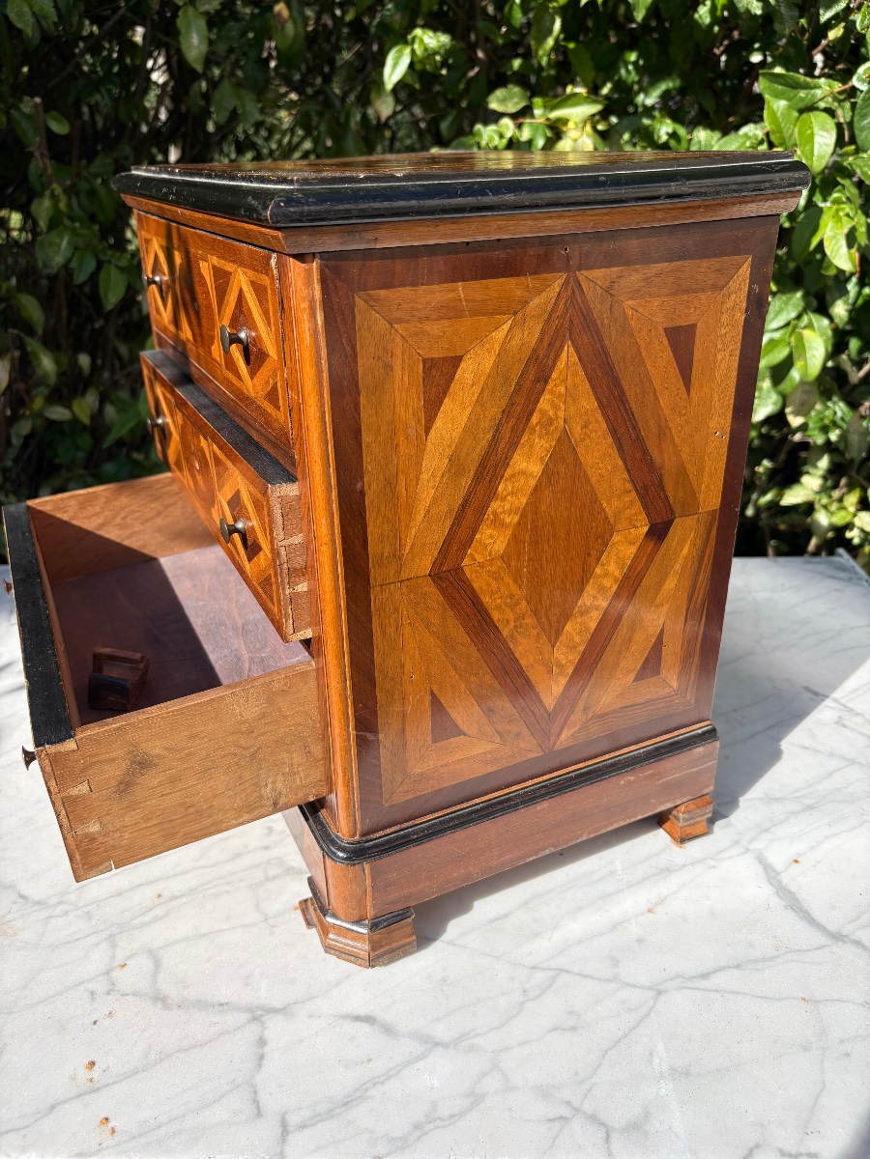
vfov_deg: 67.3
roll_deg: -1.9
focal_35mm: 26
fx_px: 871
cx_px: 435
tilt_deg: -28.3
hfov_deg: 53.1
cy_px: 580
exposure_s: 1/2538
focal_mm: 5.96
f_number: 1.6
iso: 50
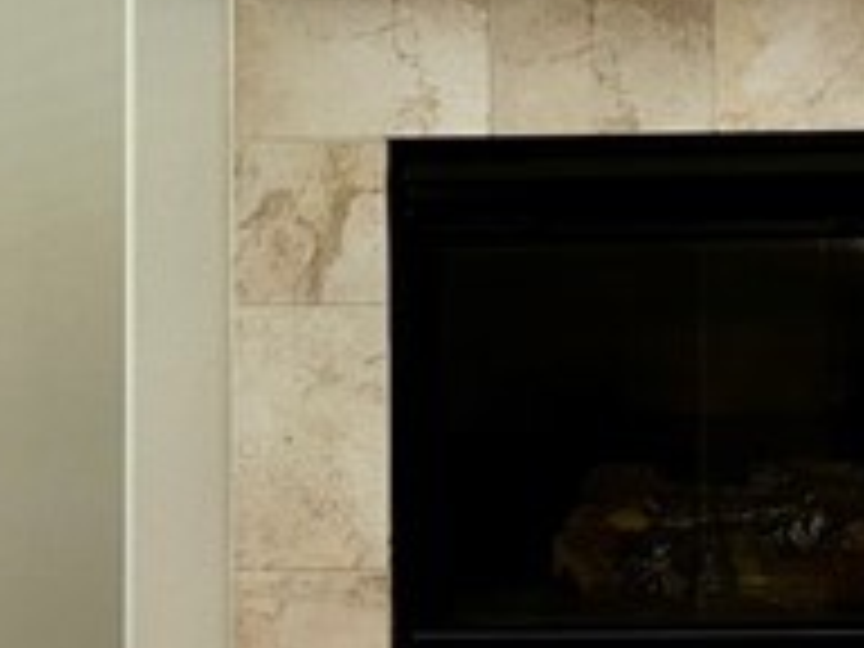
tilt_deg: +2.1
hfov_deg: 15.3
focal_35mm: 128
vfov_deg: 11.5
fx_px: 3195
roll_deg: +0.4
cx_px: 742
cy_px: 72
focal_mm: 6.86
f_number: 1.78
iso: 50
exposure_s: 1/23
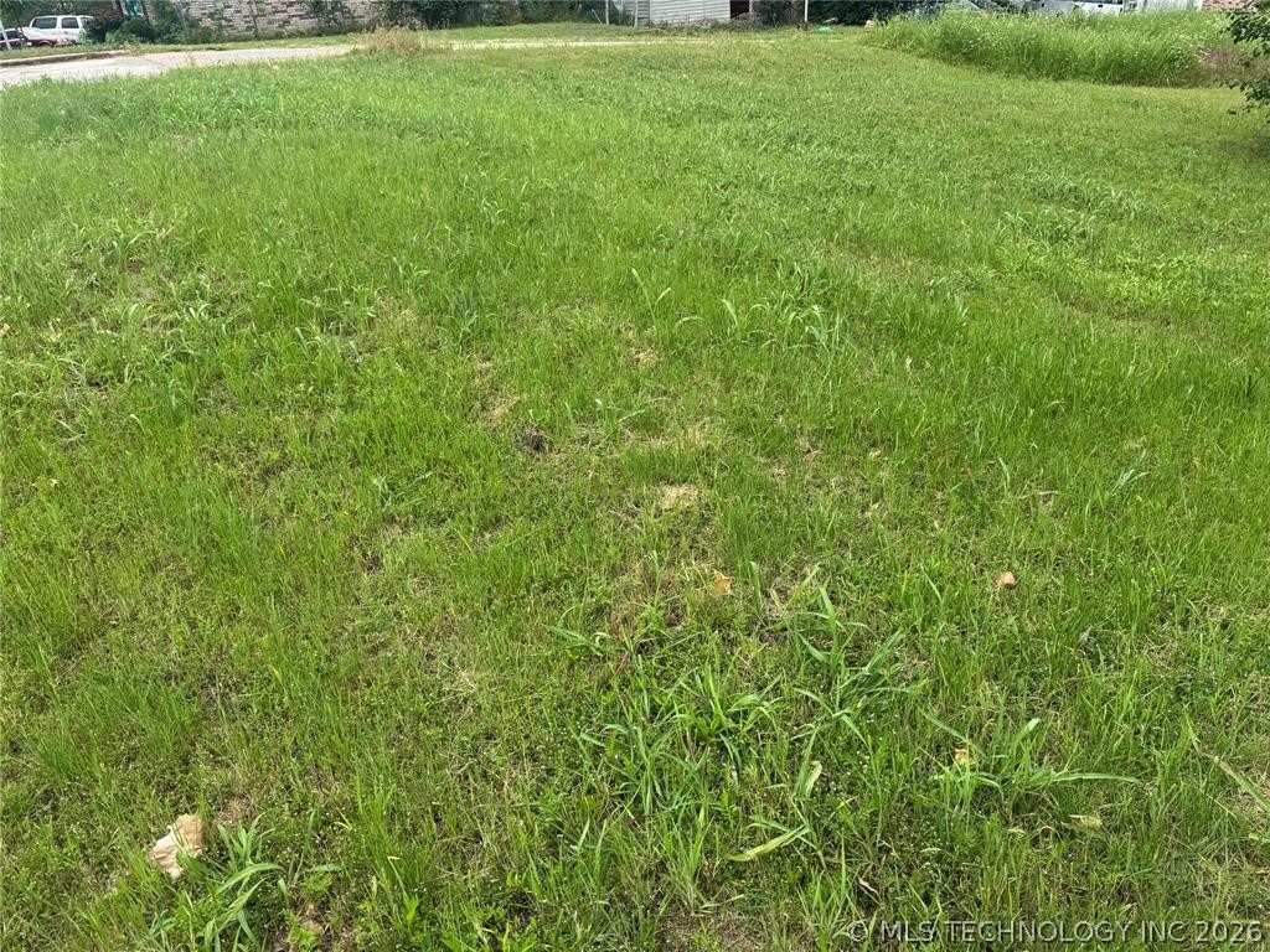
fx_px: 881
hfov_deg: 71.6
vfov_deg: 56.8
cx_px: 635
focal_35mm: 24
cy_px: 476
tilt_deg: -28.5
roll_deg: +3.9
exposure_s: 1/1923
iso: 80
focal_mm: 6.76
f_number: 1.78
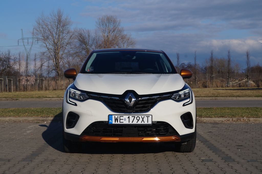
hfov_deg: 33.4
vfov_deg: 22.6
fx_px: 436
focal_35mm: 60
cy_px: 87
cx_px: 131
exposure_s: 1/200
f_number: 13
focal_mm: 40
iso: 100
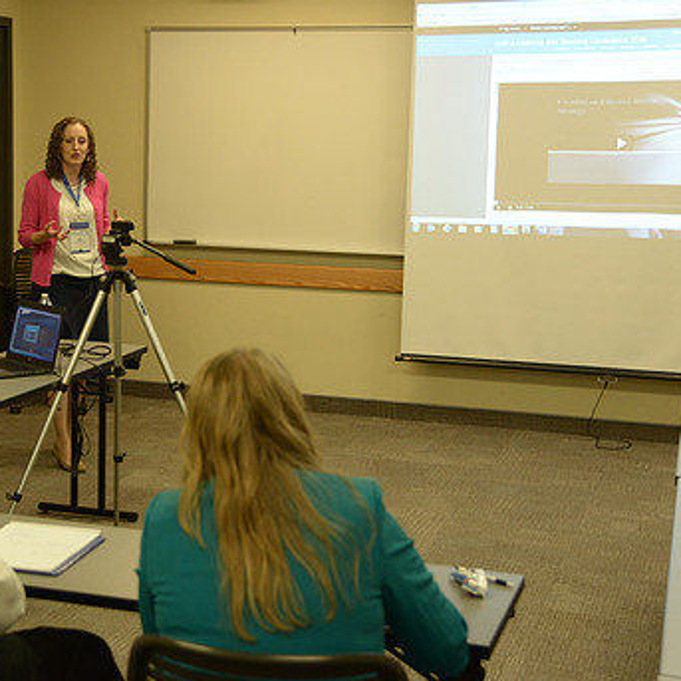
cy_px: 307
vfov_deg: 25.0
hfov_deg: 24.8
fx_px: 1536
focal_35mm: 69
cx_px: 181
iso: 2000
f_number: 4
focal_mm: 48
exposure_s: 1/200
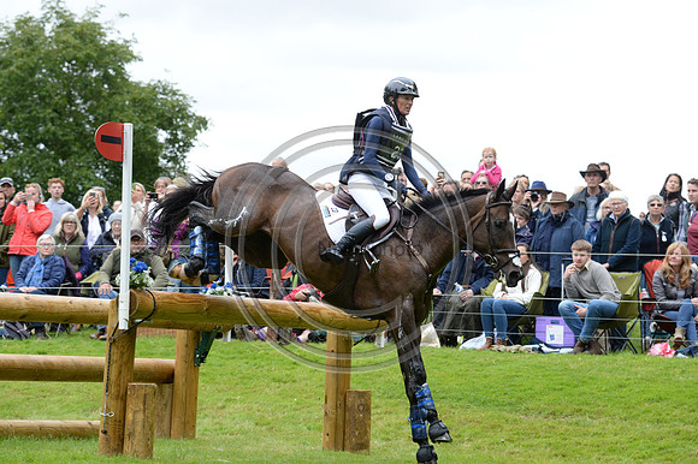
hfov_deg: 12.8
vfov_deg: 8.6
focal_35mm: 160
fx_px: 3100
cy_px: 232
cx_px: 349
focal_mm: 160
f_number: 8
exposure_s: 1/1000
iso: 2000
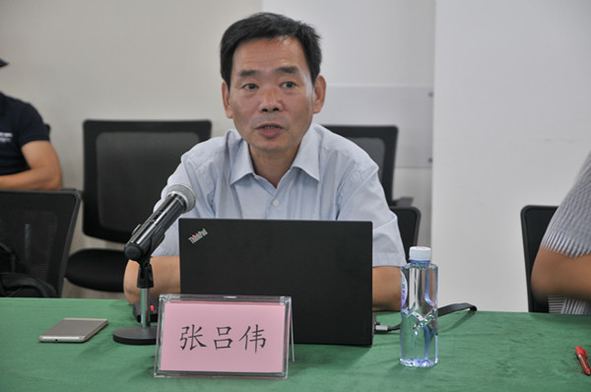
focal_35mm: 93
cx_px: 296
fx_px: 1524
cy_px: 196
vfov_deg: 14.7
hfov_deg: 21.9
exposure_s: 1/13
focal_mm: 62
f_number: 5.3
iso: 250
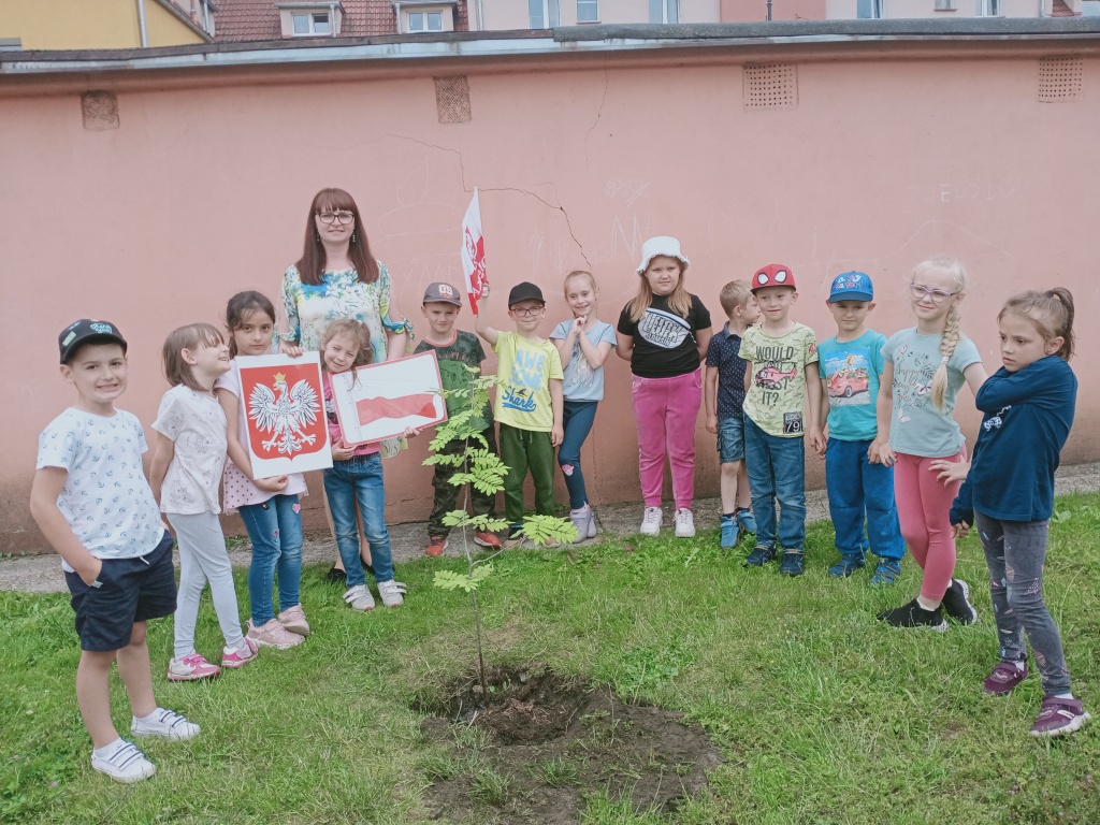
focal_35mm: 28
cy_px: 412
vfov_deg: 49.7
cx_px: 550
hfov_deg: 63.4
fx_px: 890
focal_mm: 4.05
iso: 111
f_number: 1.8
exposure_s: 1/387
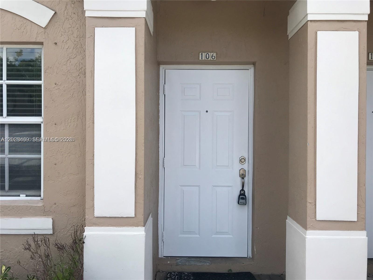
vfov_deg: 49.7
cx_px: 186
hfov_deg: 63.4
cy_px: 140
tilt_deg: -1.7
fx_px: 302
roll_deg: +0.1
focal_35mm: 28
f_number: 1.8
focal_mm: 3.99
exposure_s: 1/1227
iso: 20
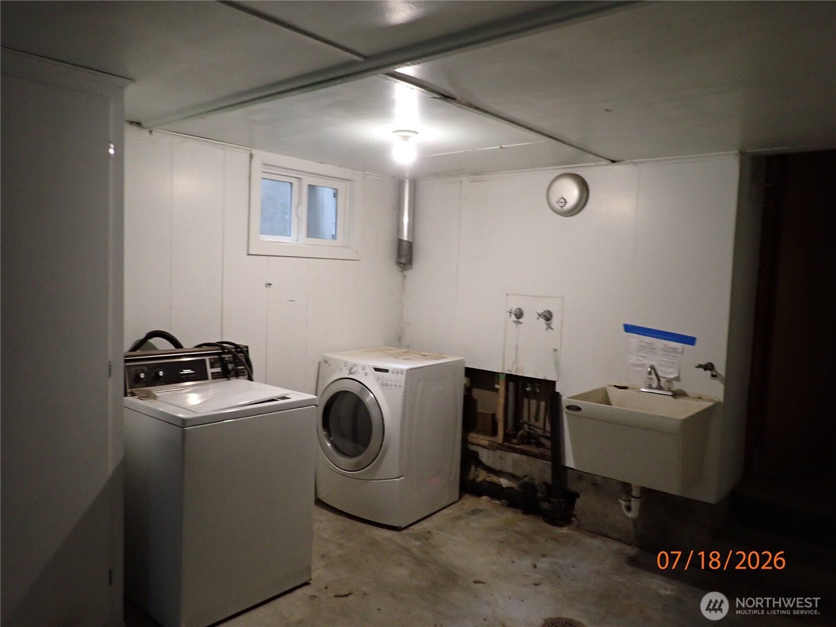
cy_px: 314
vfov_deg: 54.9
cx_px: 418
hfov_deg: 69.4
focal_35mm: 25
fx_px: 604
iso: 400
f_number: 2
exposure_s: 1/30
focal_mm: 4.5
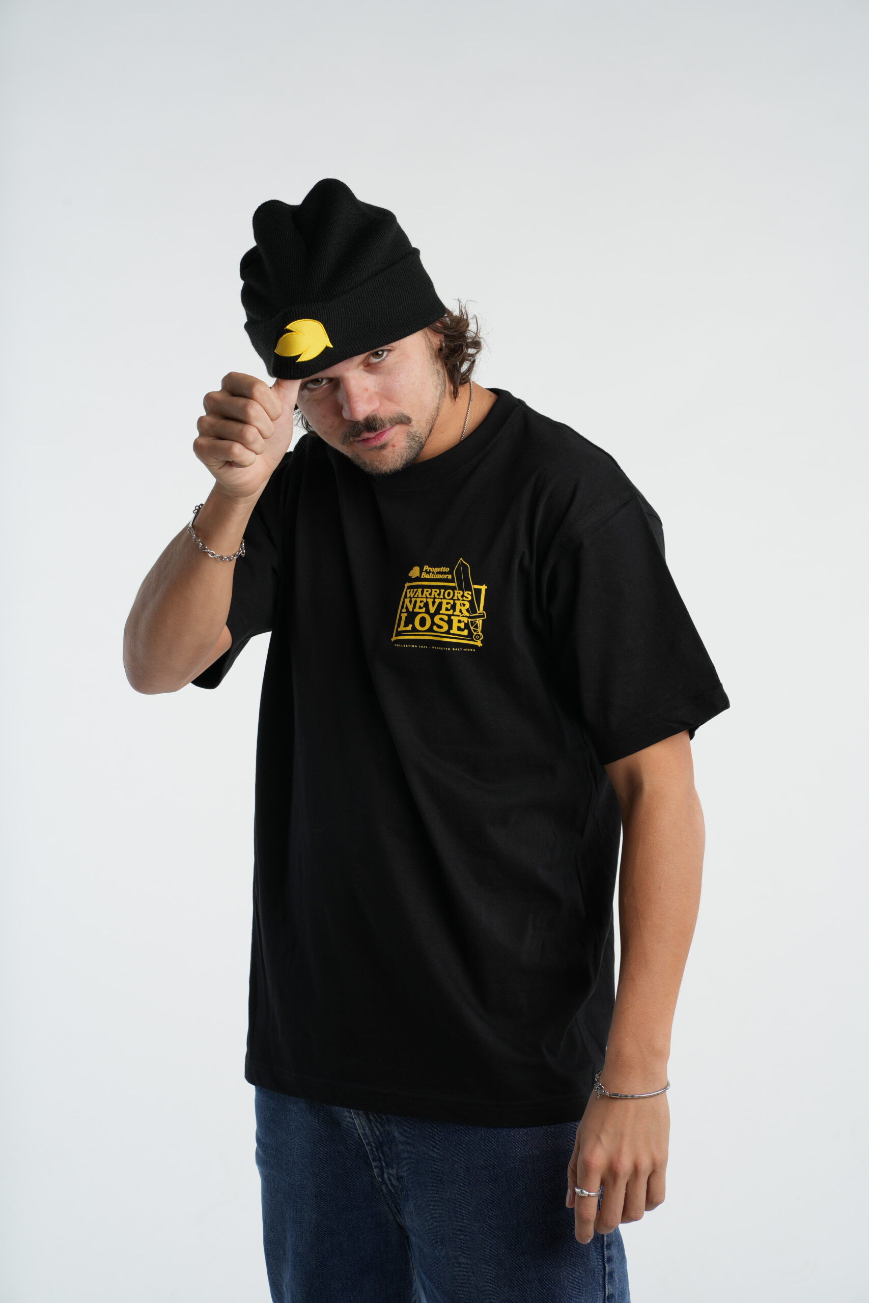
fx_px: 3077
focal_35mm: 85
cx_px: 434
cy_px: 652
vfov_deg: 23.9
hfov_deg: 16.1
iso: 100
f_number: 10
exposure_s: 1/200
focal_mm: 85
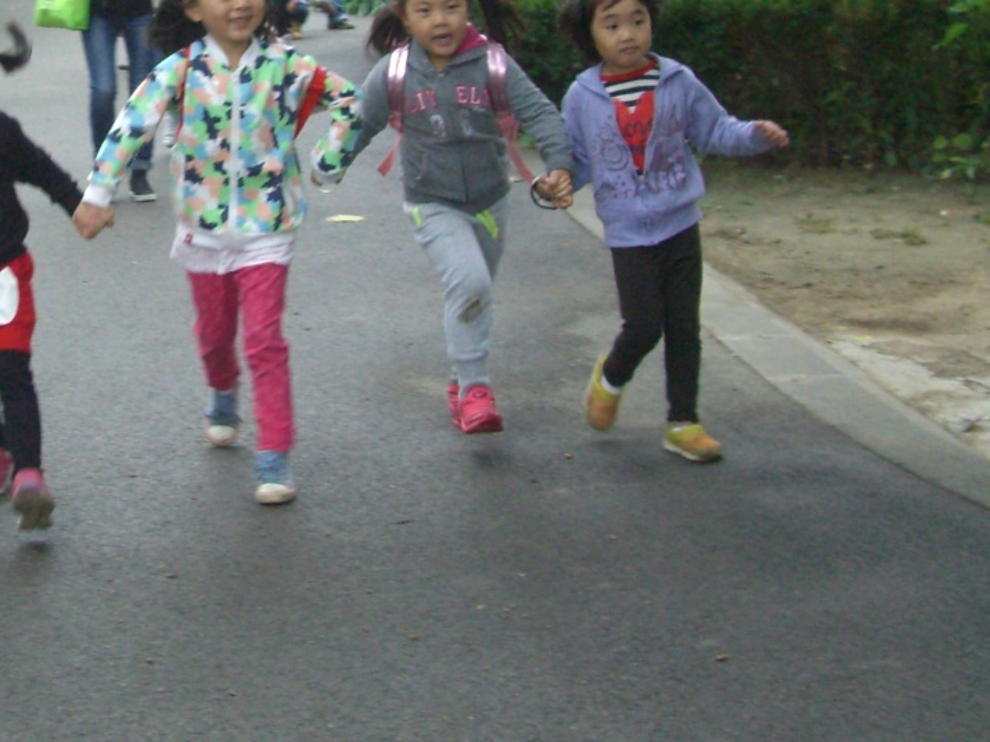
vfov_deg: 17.1
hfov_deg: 22.4
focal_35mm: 85
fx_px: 2431
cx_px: 80
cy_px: 68
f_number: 2.8
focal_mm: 7.9
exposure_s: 1/80
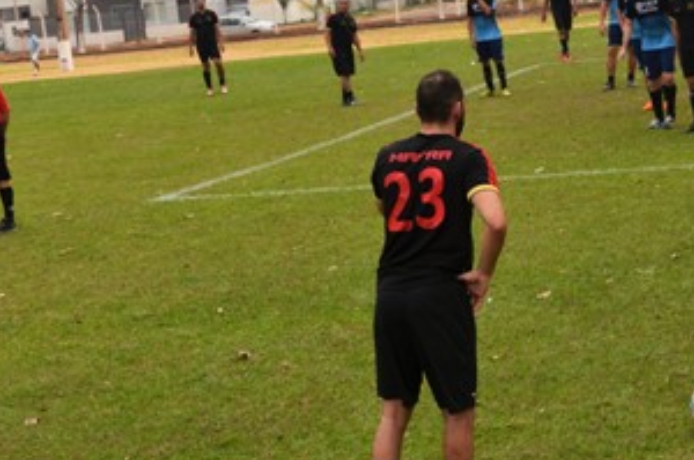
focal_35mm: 96
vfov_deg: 14.2
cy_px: 203
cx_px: 458
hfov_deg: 21.2
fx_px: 1848
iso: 100
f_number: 4.5
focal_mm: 30
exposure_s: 1/200
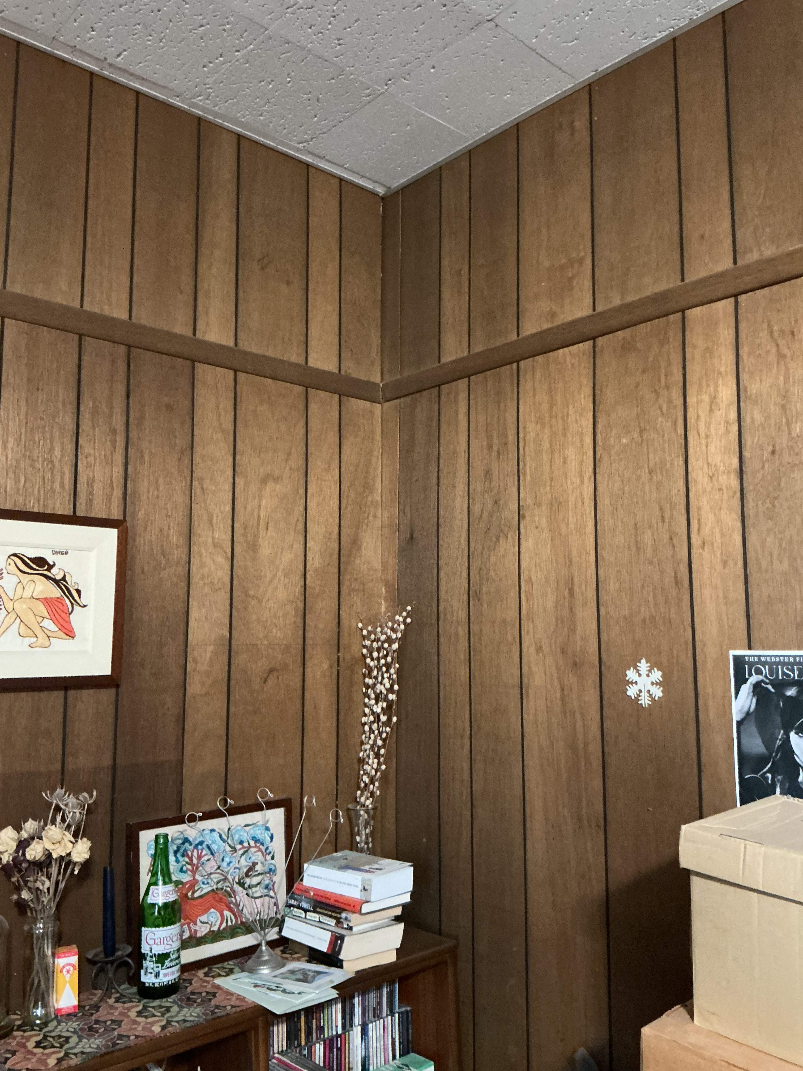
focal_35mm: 29
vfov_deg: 61.7
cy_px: 536
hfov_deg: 48.2
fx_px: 897
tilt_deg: +7.6
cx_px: 402
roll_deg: -0.9
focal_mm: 3
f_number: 1.8
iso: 500
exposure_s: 1/30
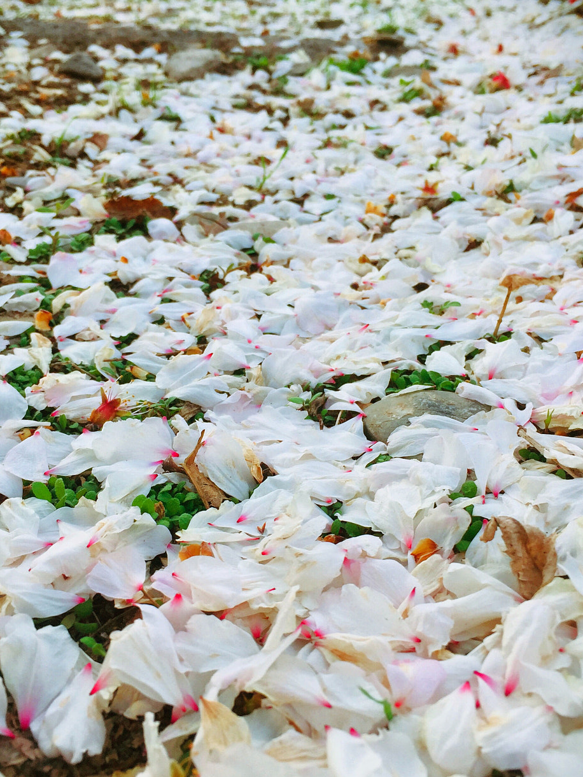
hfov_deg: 37.7
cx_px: 266
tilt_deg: -28.7
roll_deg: +1.7
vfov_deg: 49.0
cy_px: 407
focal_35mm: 38
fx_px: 853
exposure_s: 1/221
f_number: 2.2
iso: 32
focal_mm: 4.15
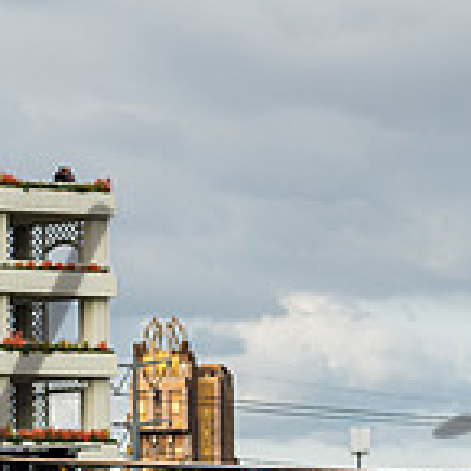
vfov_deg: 4.5
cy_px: 586
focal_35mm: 384
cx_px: 151
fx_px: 5911
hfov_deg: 4.6
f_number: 7.1
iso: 160
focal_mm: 100
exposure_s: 1/320
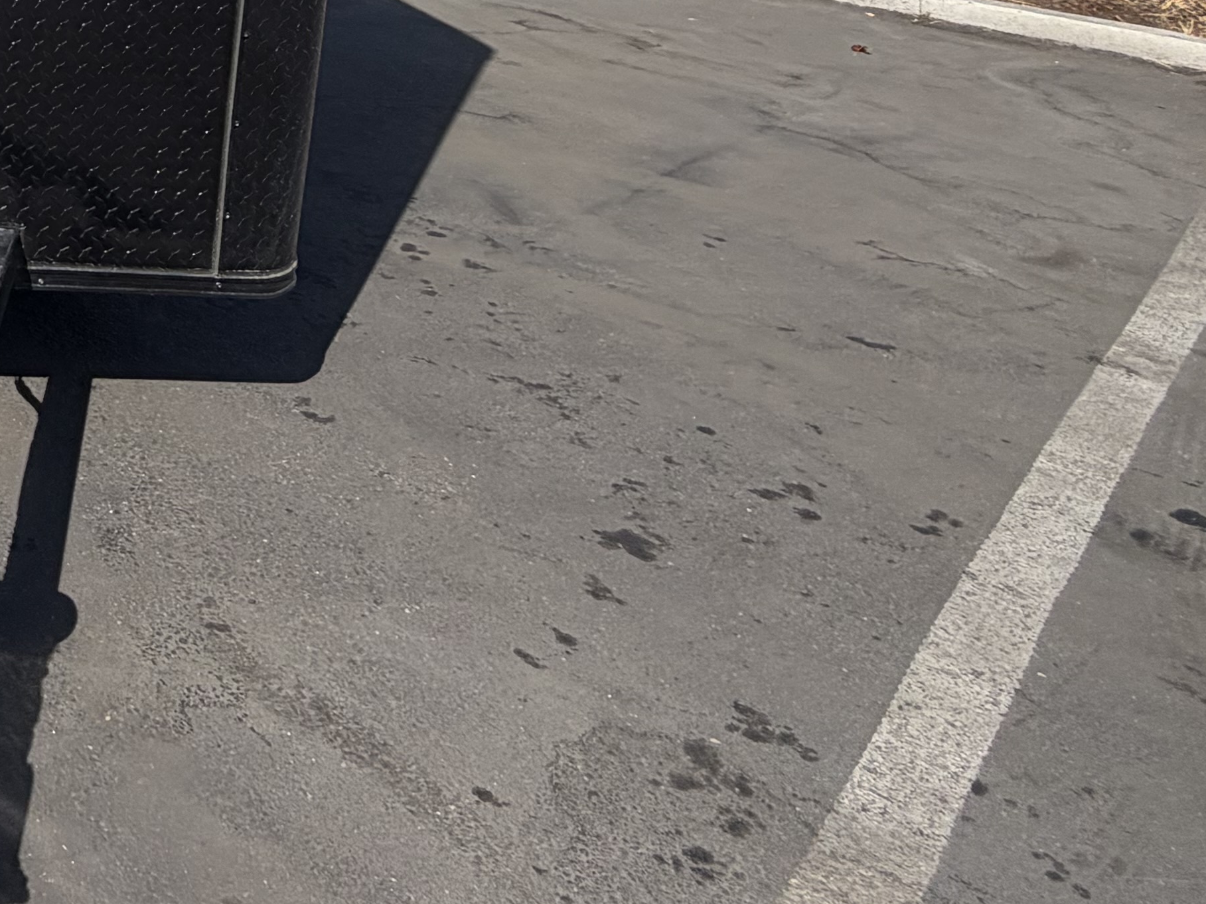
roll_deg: -2.2
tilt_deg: -9.9
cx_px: -289
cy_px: -184
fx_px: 1533
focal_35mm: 44
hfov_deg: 33.6
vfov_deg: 28.5
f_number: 2.2
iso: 20
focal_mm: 2.22
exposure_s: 1/1235
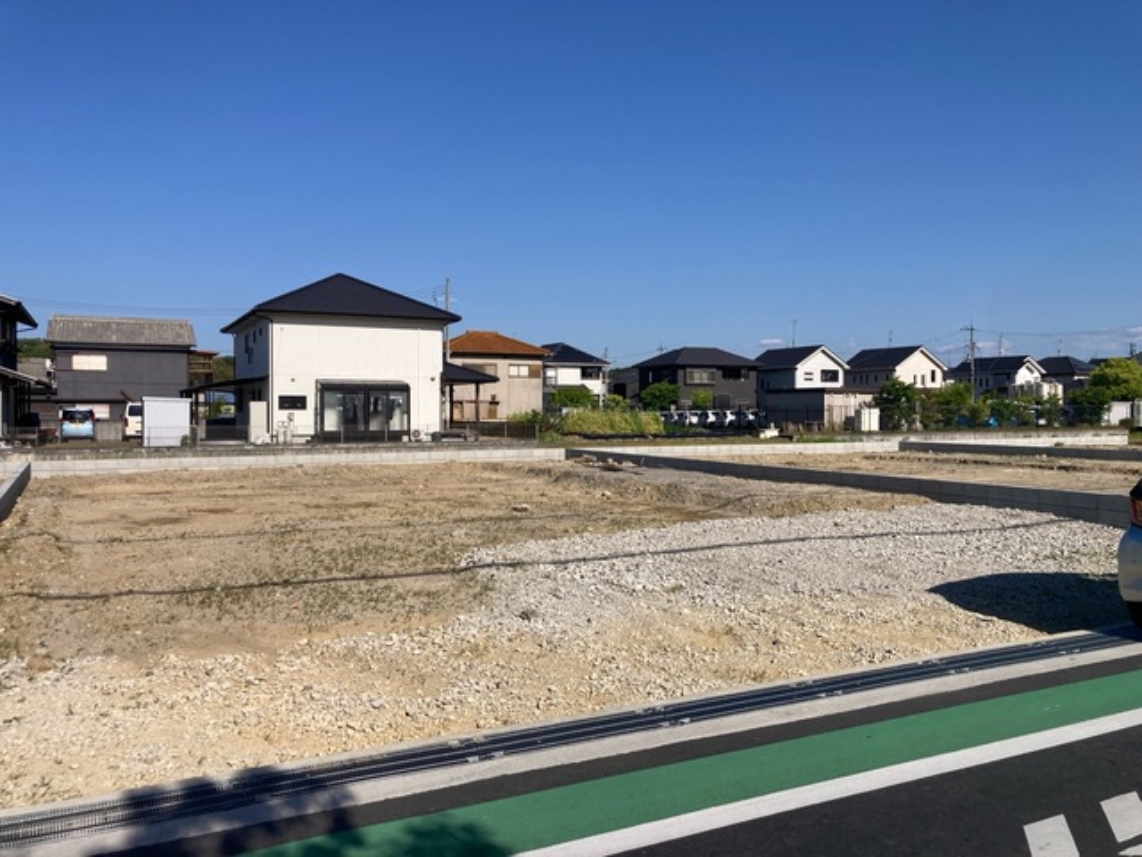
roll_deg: -0.5
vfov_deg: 49.7
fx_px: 924
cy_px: 428
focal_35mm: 28
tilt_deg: -1.5
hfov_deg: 63.4
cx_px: 571
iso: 25
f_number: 1.8
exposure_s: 1/3745
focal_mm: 3.99
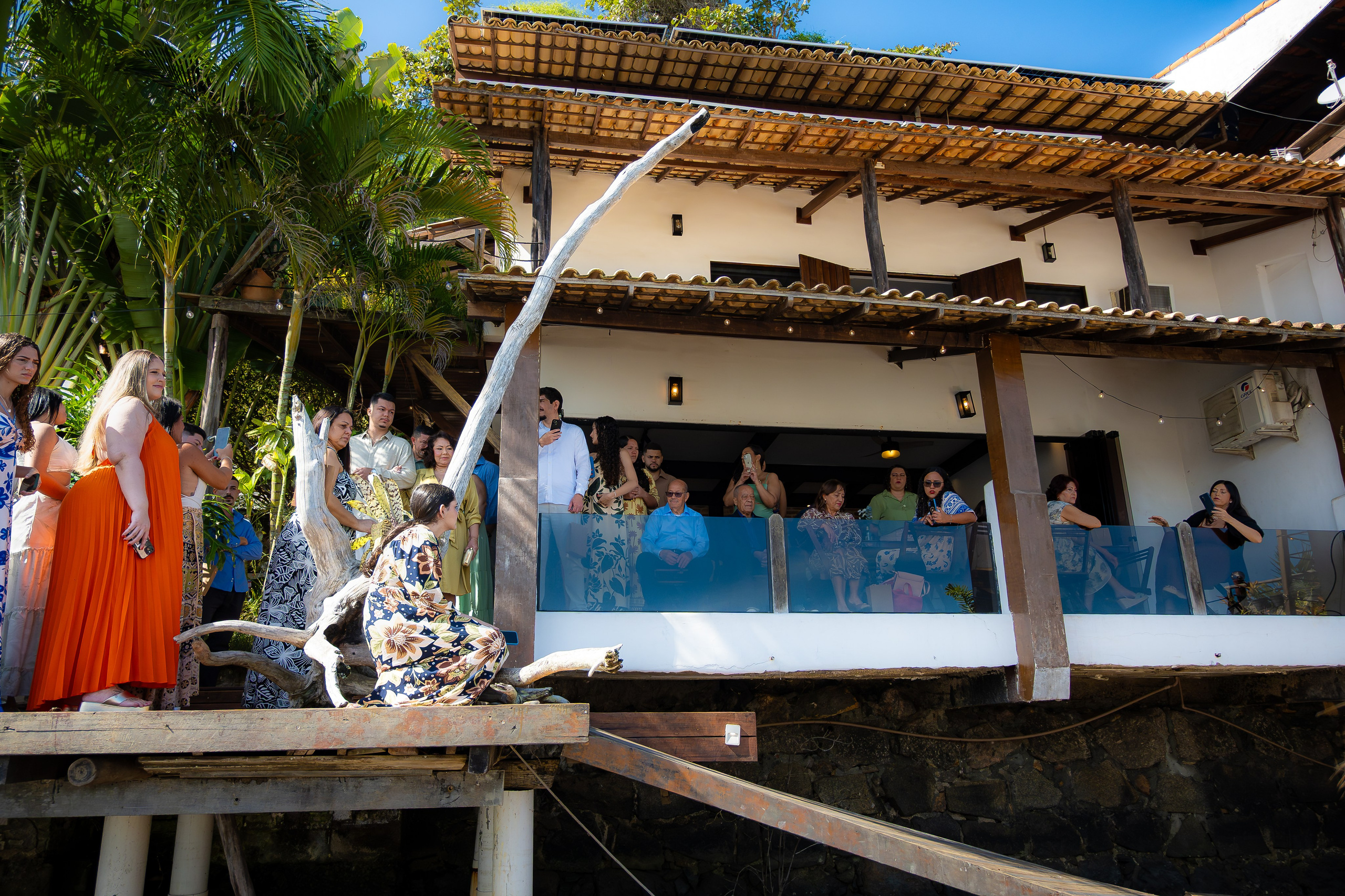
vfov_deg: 51.8
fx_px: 922
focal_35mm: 25
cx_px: 672
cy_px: 448
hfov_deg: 72.2
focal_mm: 16
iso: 640
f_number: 3.5
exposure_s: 1/2500
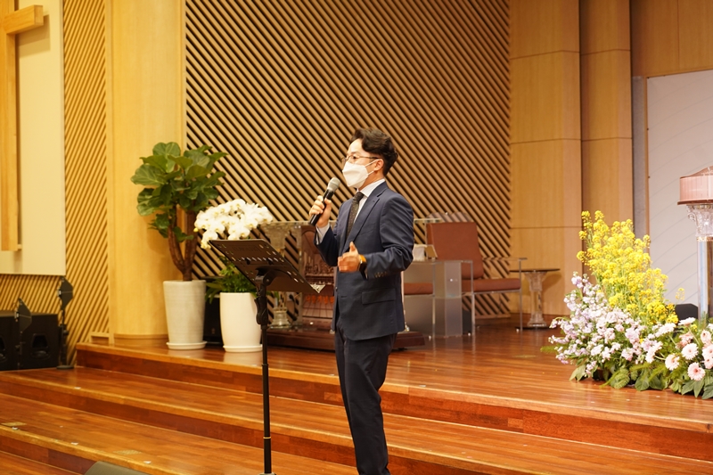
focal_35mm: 70
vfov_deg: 19.4
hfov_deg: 28.8
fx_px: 1386
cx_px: 356
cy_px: 238
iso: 1600
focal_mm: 70
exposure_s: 1/80
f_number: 4
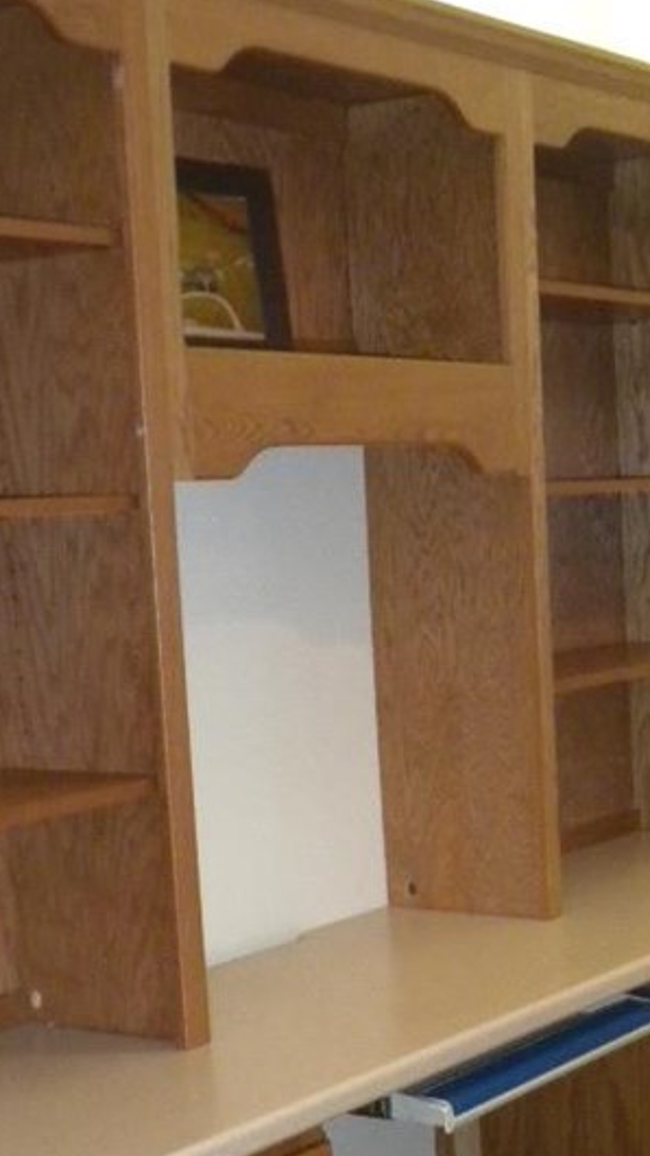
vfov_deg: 28.6
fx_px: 2237
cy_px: 840
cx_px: 613
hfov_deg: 16.3
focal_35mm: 73
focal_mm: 6.6
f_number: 3.5
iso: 400
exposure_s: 1/30
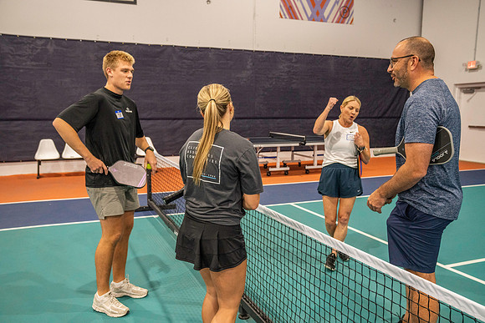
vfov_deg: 41.1
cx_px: 242
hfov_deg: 58.7
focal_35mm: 32
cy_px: 162
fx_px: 431
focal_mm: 32
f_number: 4.5
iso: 5000
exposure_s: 1/250
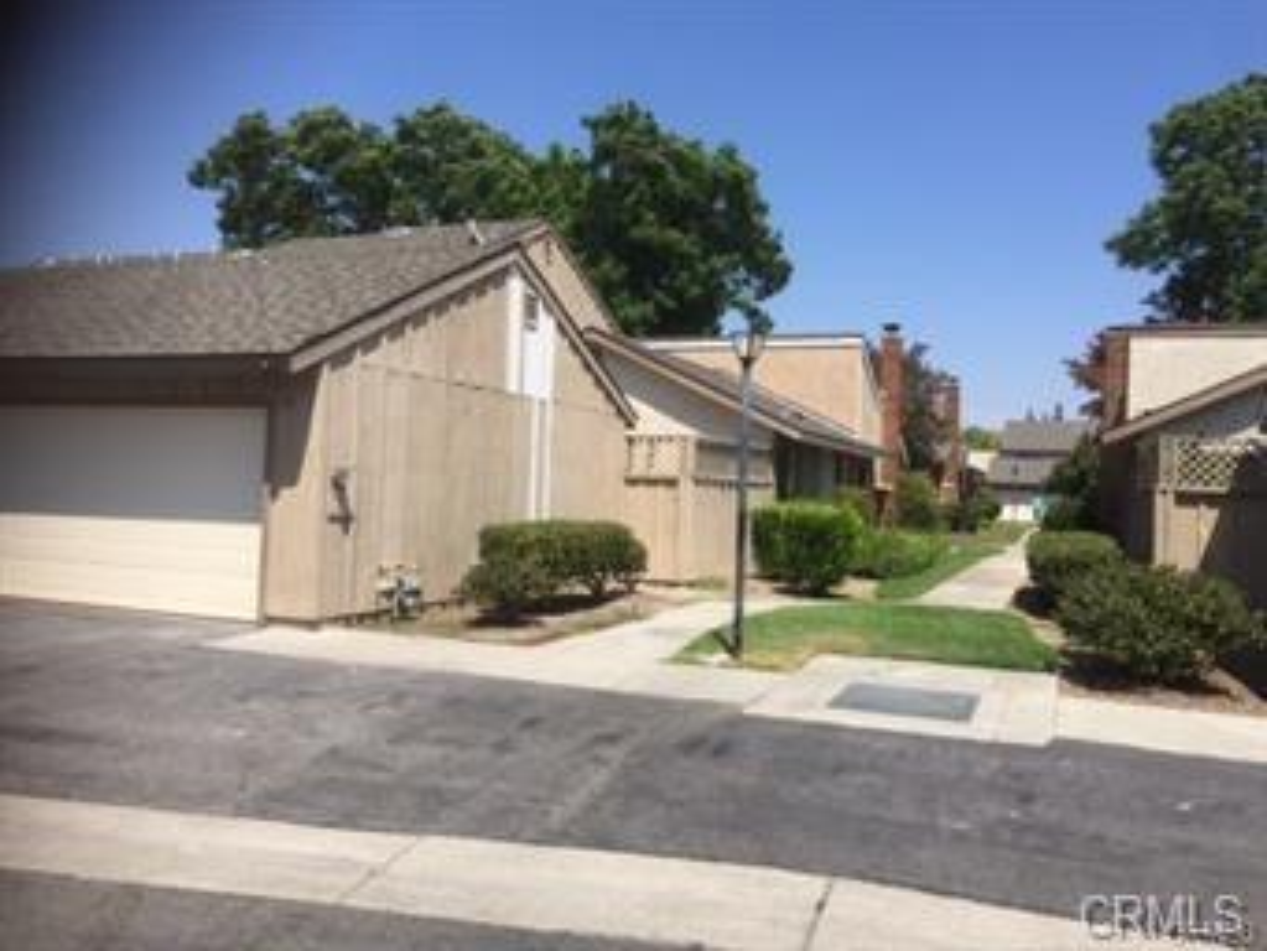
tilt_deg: +4.3
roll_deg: -2.3
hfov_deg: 61.6
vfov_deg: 48.3
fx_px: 1062
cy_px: 476
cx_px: 634
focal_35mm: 29
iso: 32
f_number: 2.2
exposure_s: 1/2326
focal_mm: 4.15
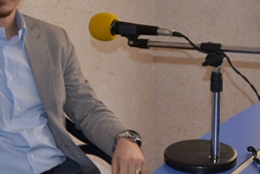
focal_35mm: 111
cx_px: 178
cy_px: 46
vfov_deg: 12.3
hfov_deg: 18.4
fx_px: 802
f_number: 4.2
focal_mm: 30
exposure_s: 1/60
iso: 560
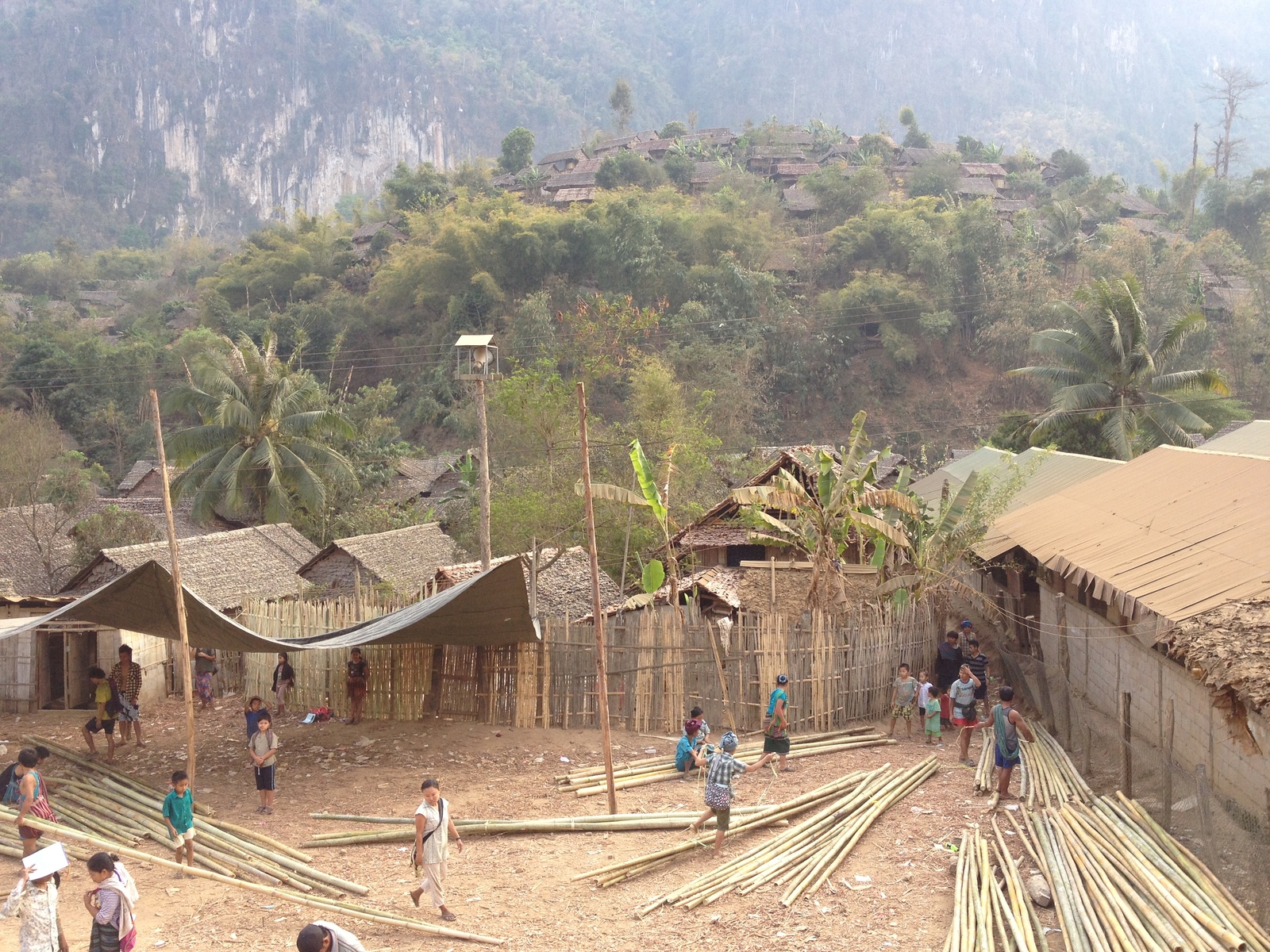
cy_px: 476
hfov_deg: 52.6
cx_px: 635
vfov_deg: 40.7
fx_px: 1284
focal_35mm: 35
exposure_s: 1/146
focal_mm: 4.28
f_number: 2.4
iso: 50
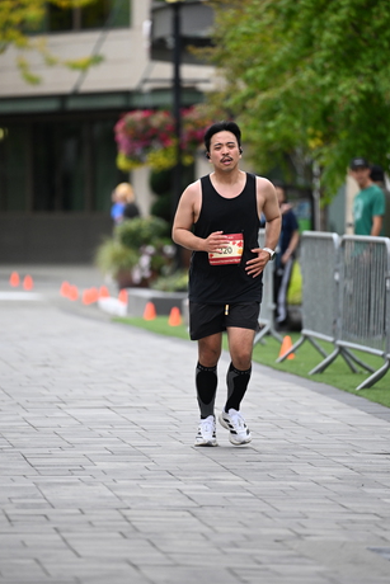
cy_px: 253
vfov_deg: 8.6
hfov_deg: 5.8
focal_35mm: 239
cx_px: 199
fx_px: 3881
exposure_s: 1/5000
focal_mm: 200
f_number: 2.8
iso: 1600
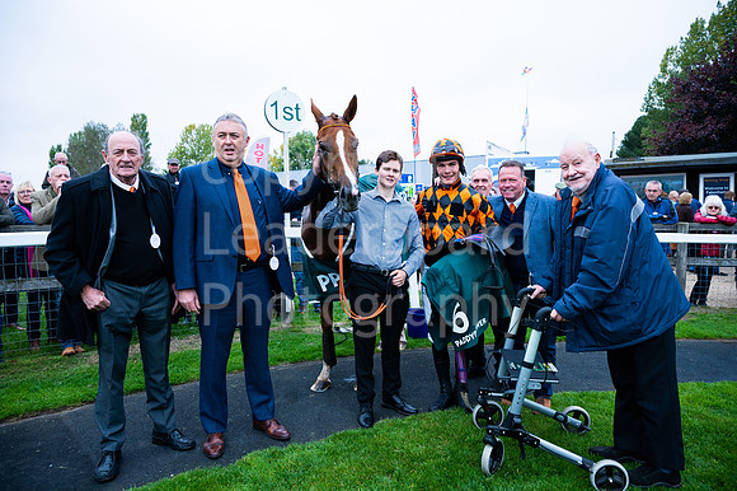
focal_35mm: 25
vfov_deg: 51.6
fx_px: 507
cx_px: 368
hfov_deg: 72.0
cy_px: 246
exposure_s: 1/1000
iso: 500
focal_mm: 24
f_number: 4
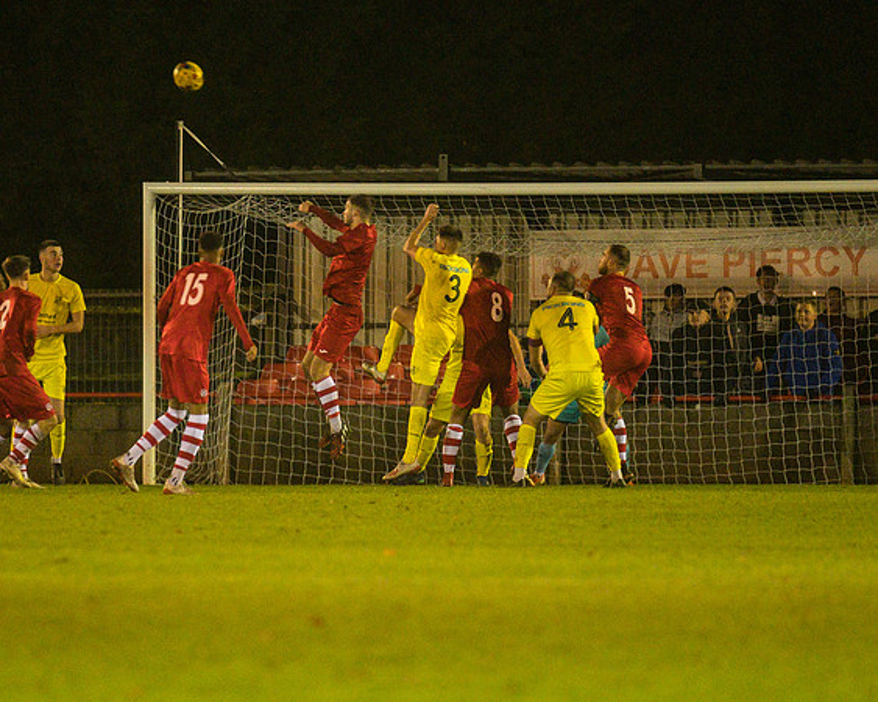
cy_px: 351
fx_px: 13191
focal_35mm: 508
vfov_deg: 3.0
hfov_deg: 3.8
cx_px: 385
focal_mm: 300
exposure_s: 1/640
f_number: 2.8
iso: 5000
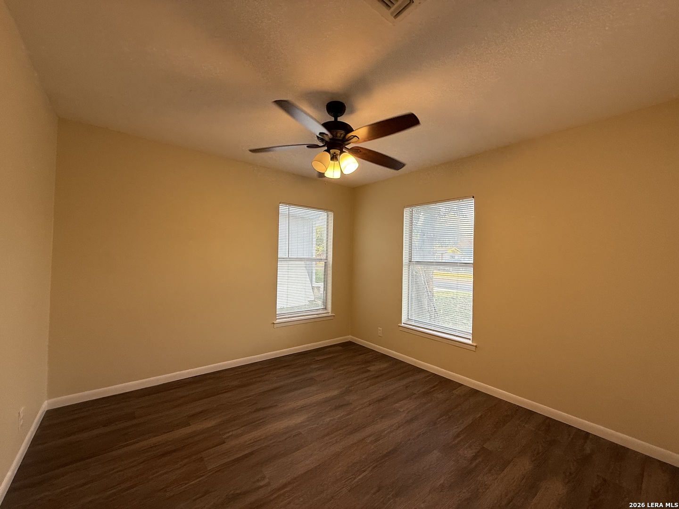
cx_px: 340
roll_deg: -1.7
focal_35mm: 14
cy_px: 254
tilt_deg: +0.4
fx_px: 275
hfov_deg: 102.1
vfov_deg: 85.7
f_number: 2.2
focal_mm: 2.22
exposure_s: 1/99
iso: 100
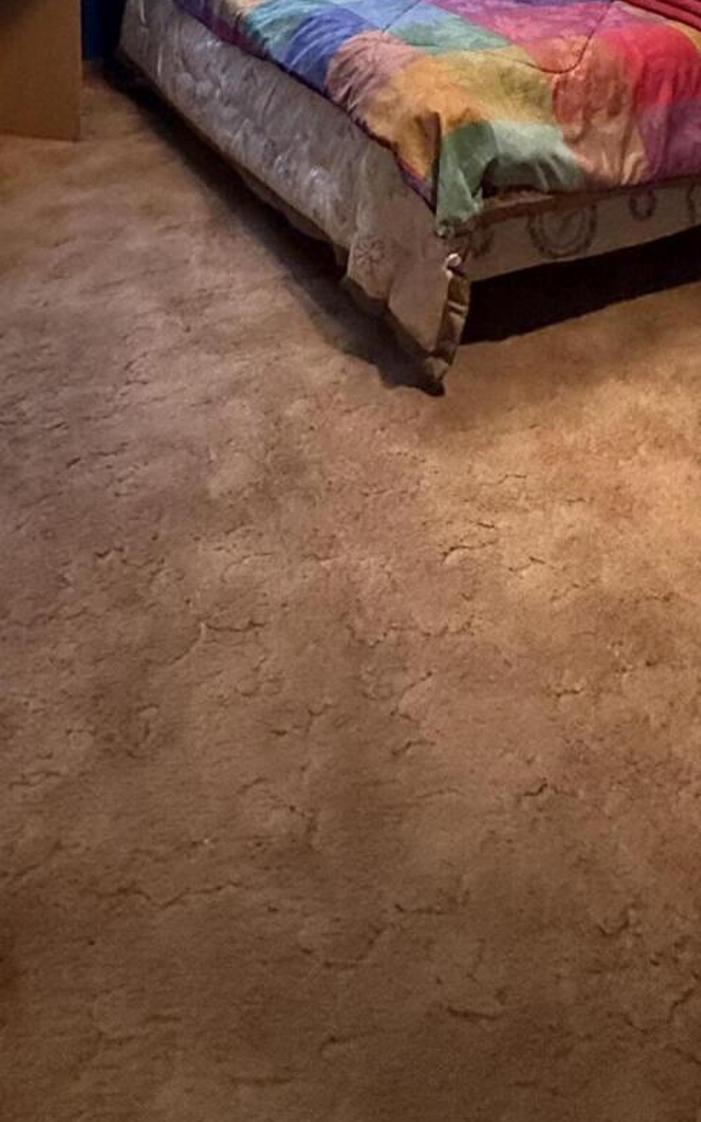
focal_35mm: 38
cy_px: -227
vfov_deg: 38.2
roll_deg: +2.0
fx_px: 1162
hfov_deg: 33.2
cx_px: 215
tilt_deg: -2.8
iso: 500
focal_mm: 2.22
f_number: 2.2
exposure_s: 1/60
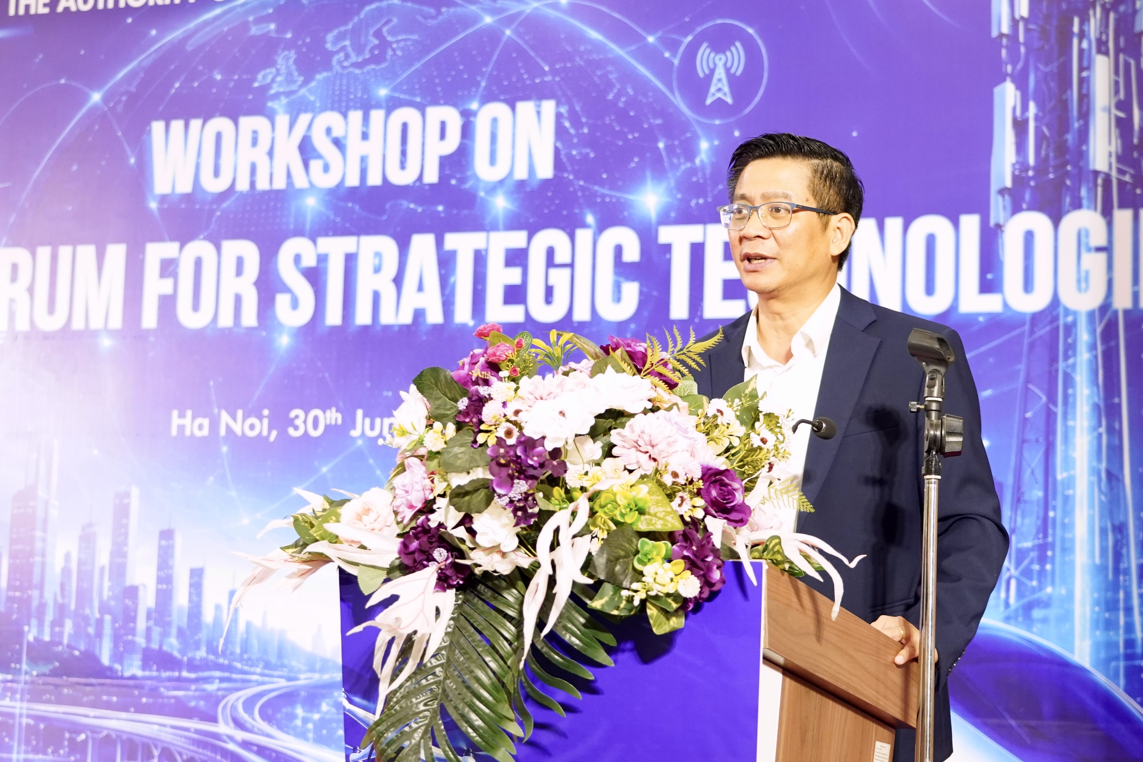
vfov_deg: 28.1
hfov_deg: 41.1
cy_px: 381
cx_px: 572
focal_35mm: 48
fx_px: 1524
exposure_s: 1/160
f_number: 4
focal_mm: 48
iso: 3200
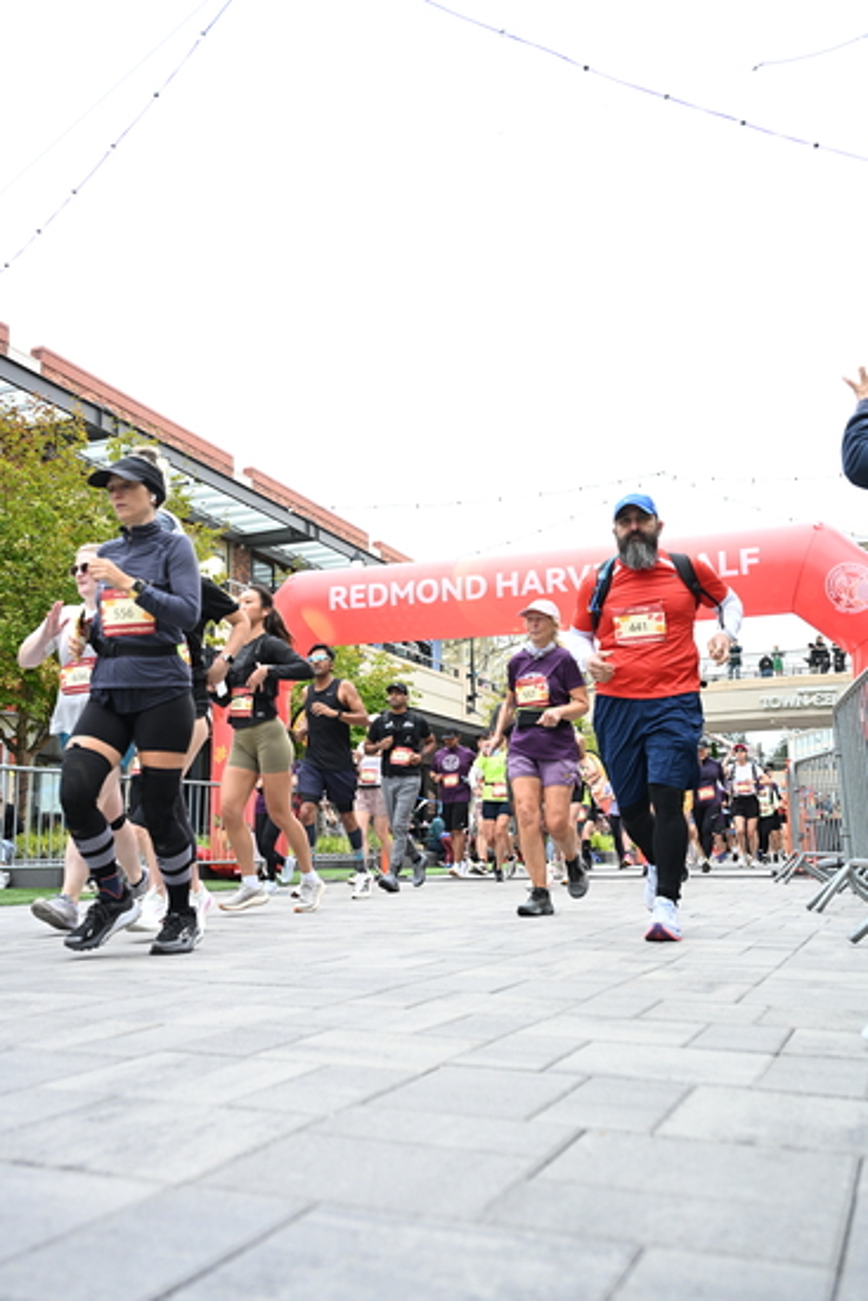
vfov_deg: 60.3
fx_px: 1120
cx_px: 434
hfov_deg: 42.3
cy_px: 650
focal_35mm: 31
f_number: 4
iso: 2000
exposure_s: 1/640
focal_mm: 31
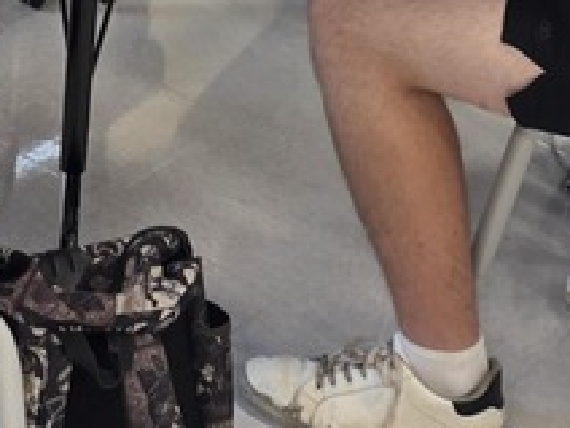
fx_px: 1828
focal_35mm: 111
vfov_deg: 12.9
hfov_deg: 17.4
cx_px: 48
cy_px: -132
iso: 40
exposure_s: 1/50
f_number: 1.7
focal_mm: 6.3
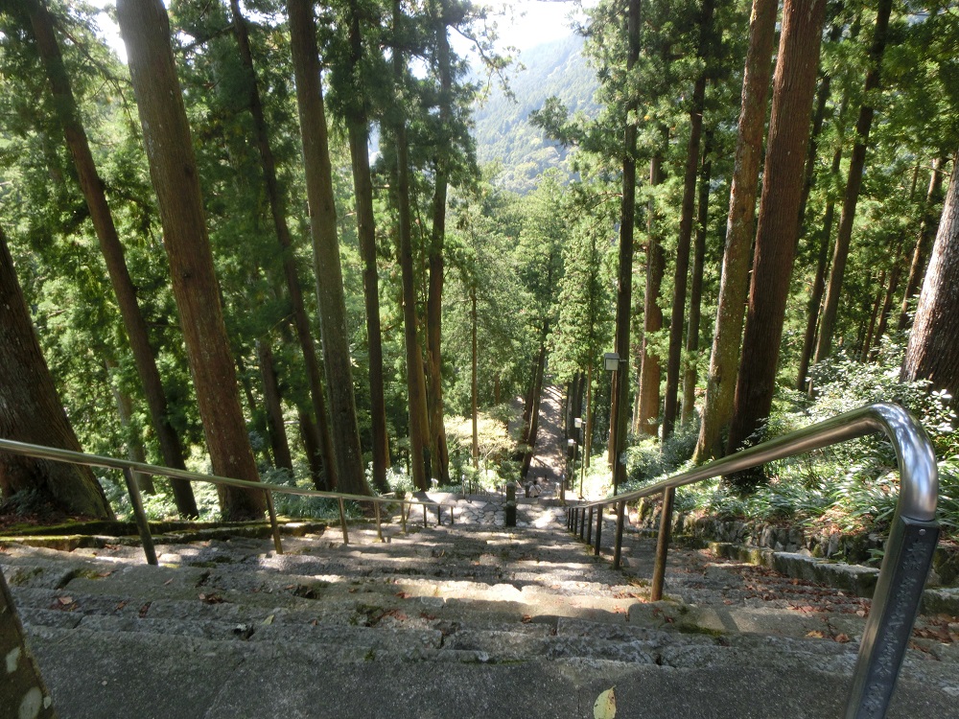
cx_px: 480
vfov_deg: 56.8
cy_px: 360
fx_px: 665
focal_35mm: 24
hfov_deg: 71.6
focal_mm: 4.24
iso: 80
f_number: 3
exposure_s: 1/125
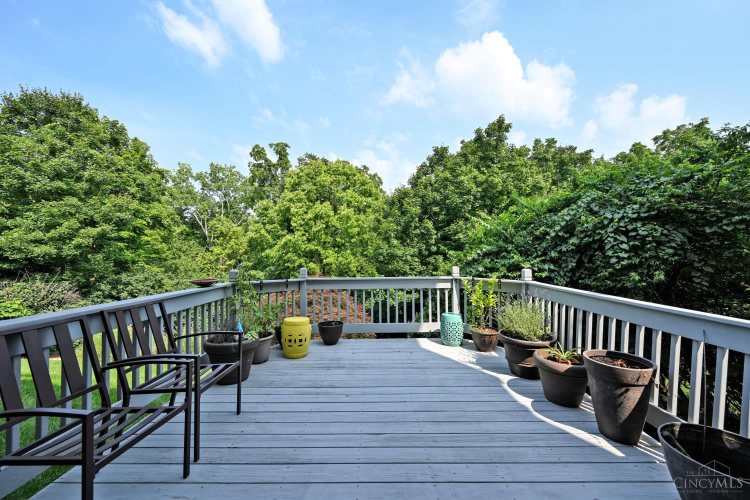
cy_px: 250
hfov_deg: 104.3
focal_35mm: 14
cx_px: 375
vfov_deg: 81.2
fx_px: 292
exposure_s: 1/200
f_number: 7.1
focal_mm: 14
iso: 100
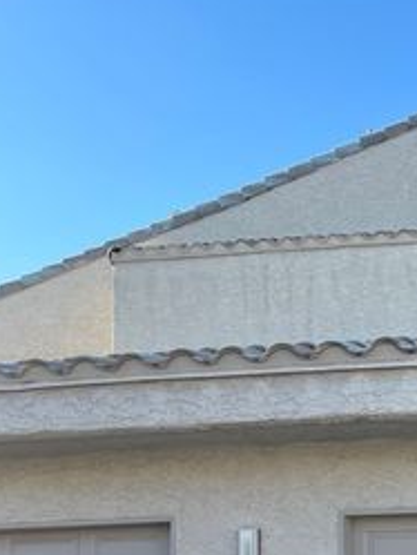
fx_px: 1075
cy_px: 534
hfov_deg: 20.4
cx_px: 511
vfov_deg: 27.5
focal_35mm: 67
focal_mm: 5.1
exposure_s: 1/1238
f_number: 1.6
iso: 32
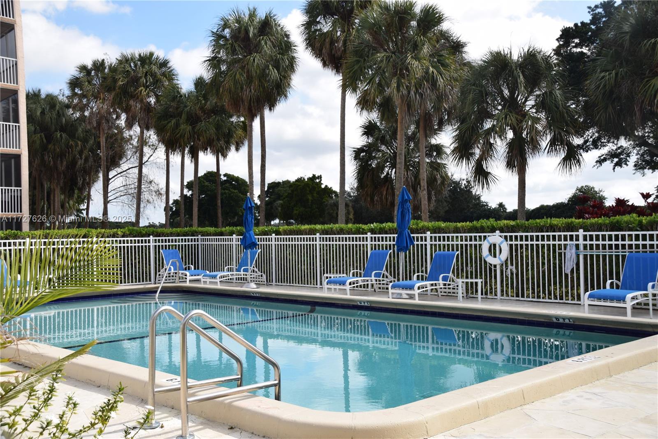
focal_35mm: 39
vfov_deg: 34.2
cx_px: 329
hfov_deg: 49.6
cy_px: 220
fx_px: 713
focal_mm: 26
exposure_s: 1/320
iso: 200
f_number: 9
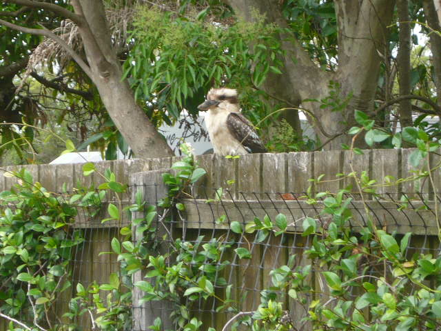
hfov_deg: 12.3
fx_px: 2038
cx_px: 220
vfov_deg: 9.3
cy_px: 166
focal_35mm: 160
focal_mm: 16.5
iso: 125
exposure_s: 1/125
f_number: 5.1
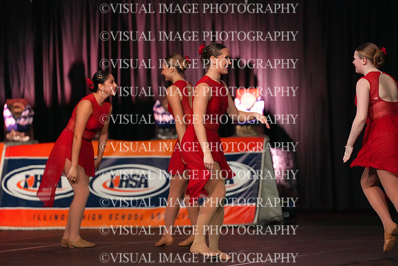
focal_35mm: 300
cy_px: 133
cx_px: 199
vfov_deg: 4.6
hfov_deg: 6.9
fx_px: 3317
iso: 16000
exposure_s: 1/1250
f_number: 3.5
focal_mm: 300
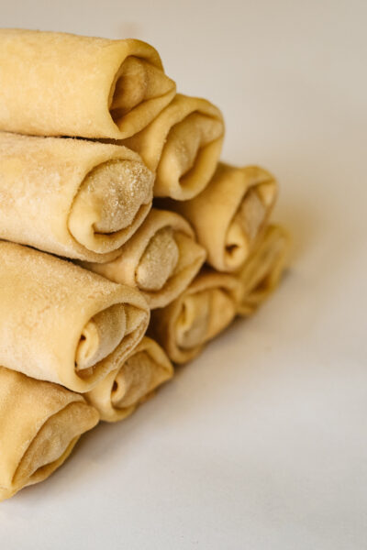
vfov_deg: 27.0
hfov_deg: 18.2
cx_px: 184
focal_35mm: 75
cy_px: 275
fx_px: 1147
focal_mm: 50
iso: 2000
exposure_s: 1/200
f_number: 3.5
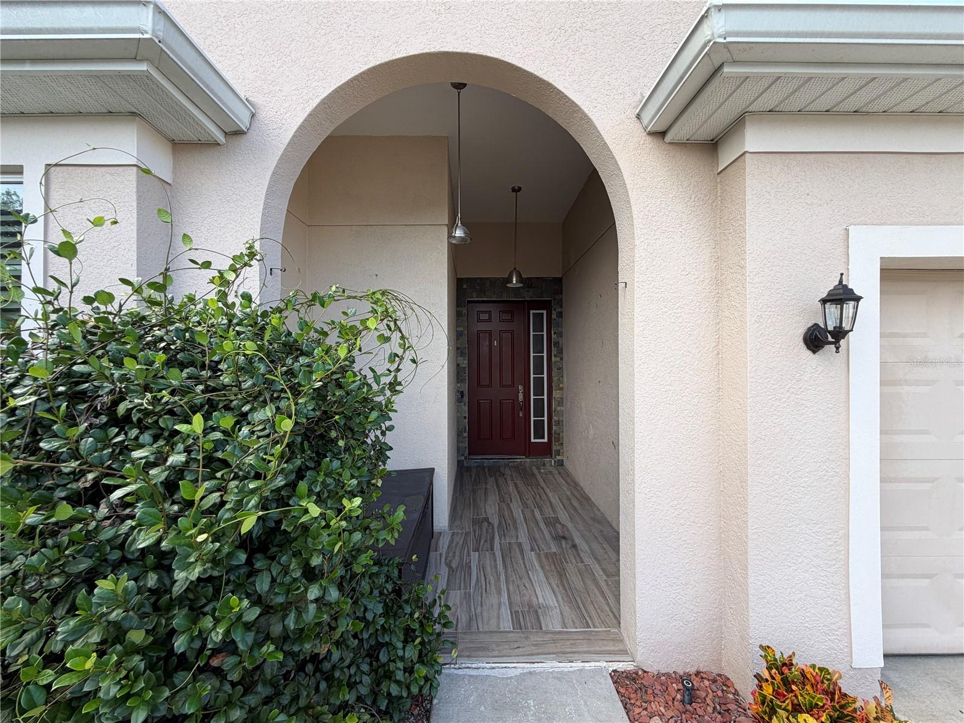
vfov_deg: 85.7
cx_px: 482
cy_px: 362
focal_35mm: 14
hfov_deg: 102.1
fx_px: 390
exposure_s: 1/329
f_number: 2.2
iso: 50
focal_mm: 2.22
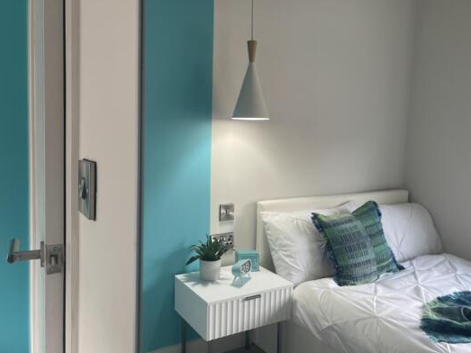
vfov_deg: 48.2
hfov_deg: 61.7
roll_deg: -2.4
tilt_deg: -5.2
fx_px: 394
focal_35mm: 29
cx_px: 230
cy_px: 167
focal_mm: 5.1
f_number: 1.6
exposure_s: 1/100
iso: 80
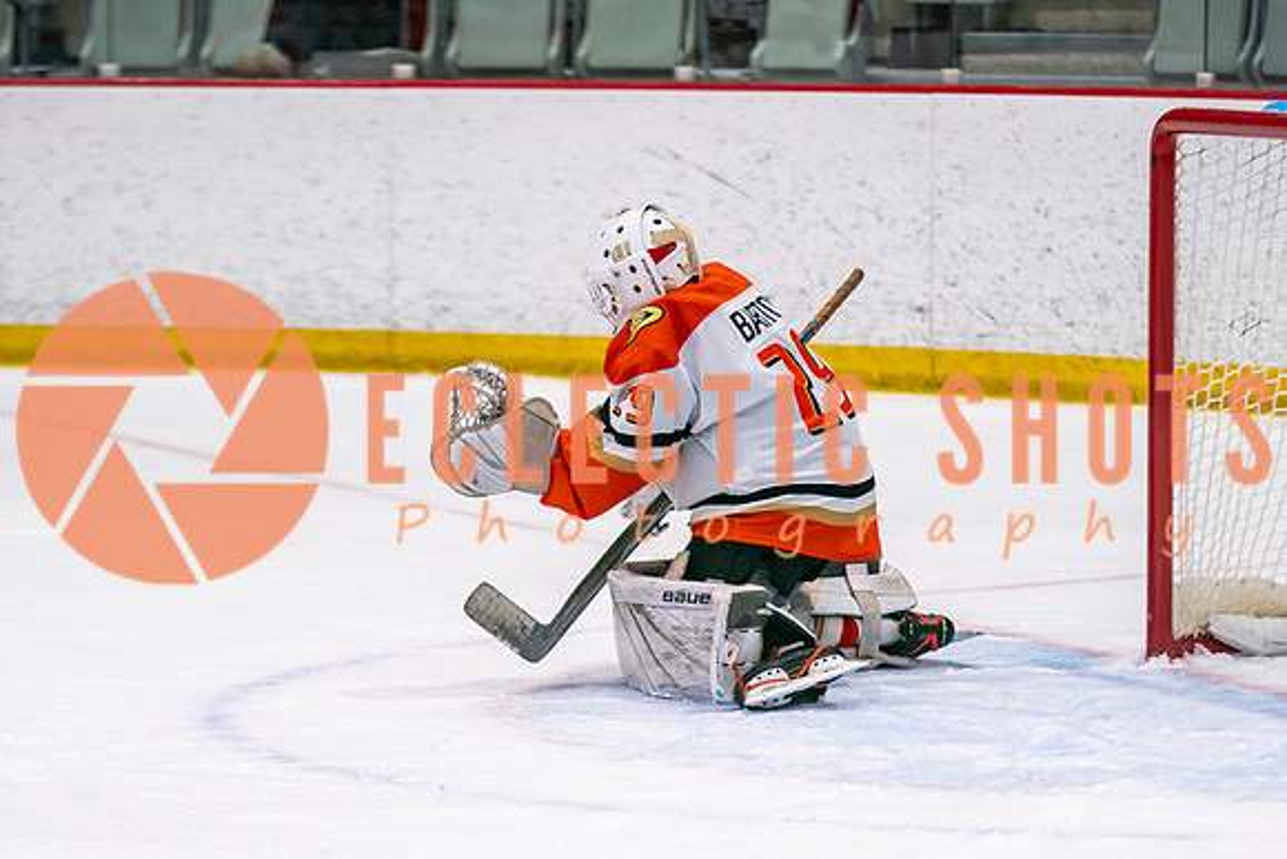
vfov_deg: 6.4
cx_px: 632
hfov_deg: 9.6
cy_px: 735
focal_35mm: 214
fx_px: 7645
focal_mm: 125
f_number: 2.8
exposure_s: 1/640
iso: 640
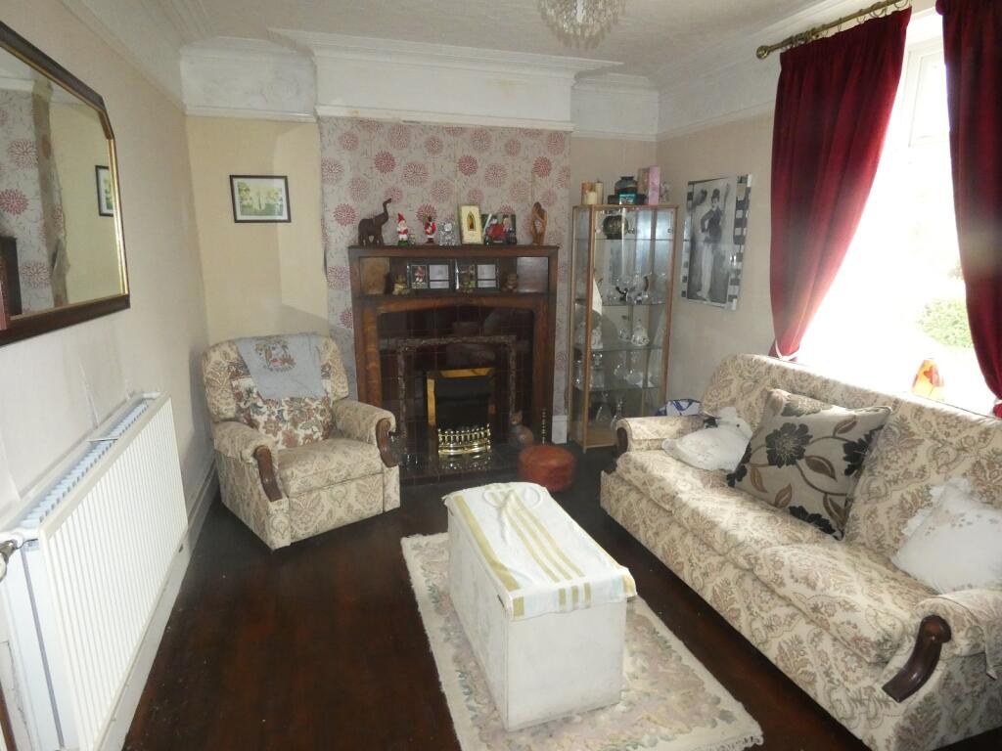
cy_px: 376
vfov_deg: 66.0
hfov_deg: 81.7
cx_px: 501
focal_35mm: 20
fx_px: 579
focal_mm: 3.6
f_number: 2.8
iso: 800
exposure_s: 1/125
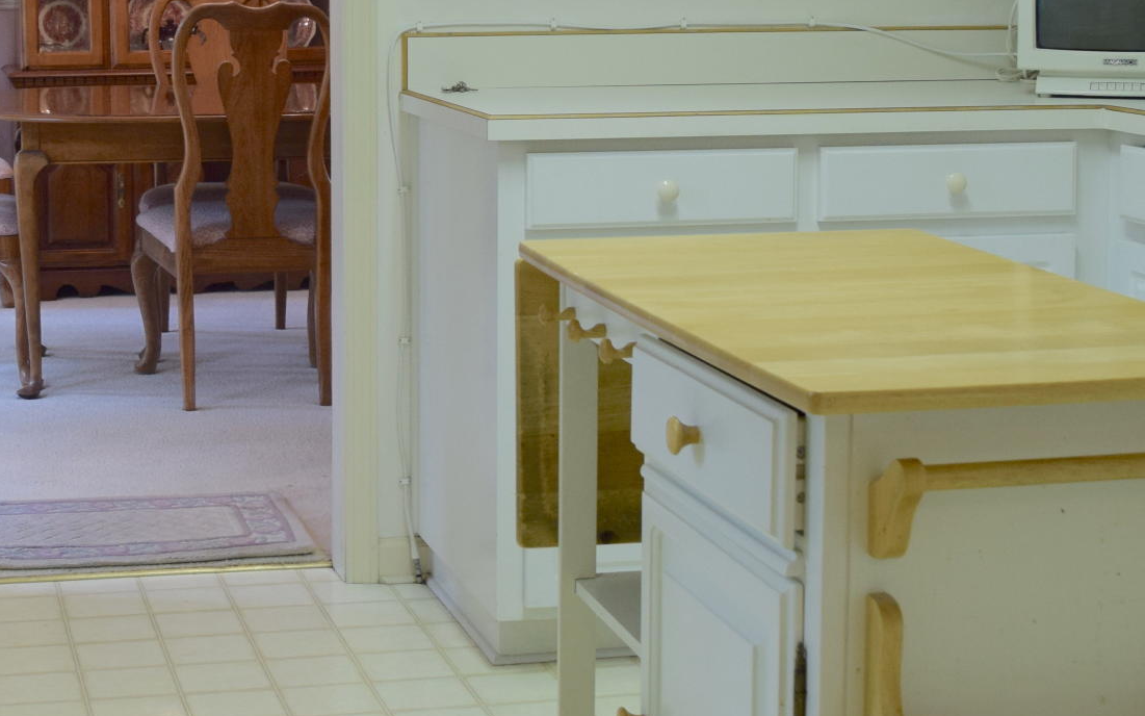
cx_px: 309
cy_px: 114
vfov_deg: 17.2
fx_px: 2340
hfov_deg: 27.2
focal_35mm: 75
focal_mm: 18
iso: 400
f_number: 4
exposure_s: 1/60
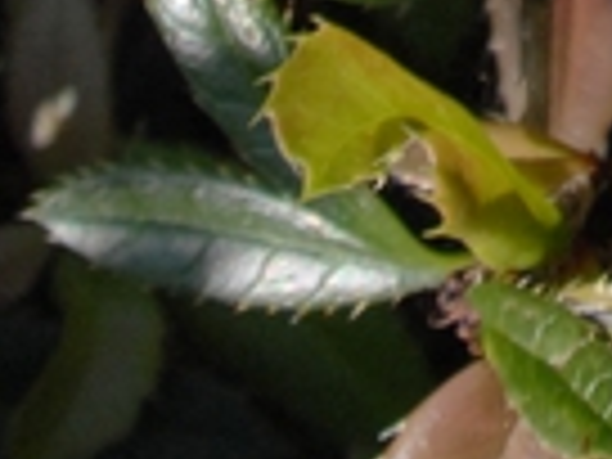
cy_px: -1508
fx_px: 5375
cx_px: 1168
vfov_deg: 4.4
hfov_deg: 6.4
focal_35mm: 304
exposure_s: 1/320
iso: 400
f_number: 9
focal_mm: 28
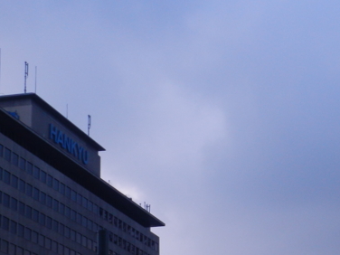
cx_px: 321
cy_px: 241
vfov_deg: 14.9
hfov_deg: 19.6
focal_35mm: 98
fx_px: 963
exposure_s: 1/400
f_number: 4.2
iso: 160
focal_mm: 8.1
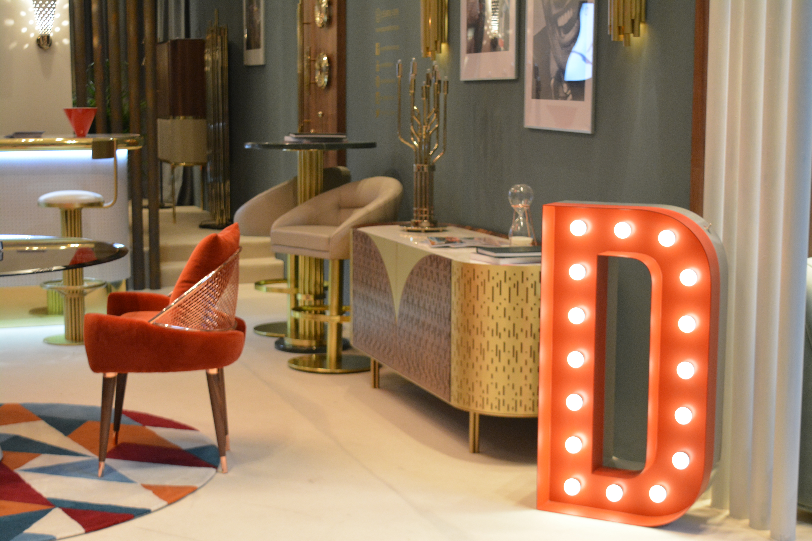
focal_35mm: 57
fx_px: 1286
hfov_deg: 35.1
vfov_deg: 23.8
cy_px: 270
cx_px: 406
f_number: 4.8
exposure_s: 1/30
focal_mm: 38
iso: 1600
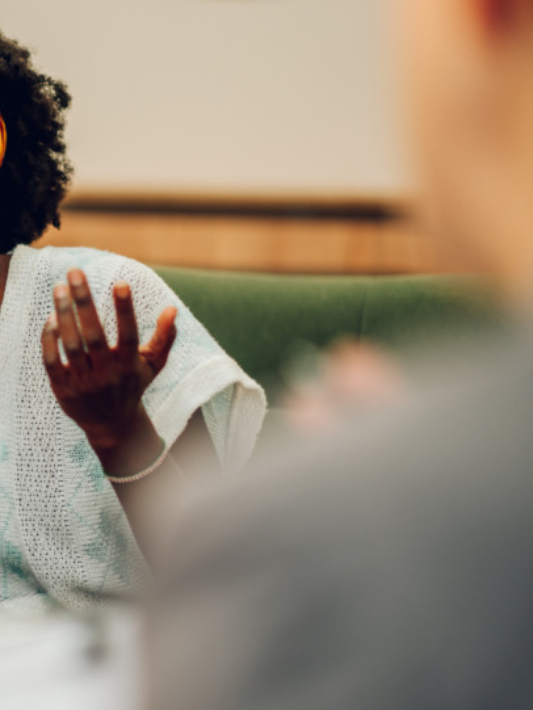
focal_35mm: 151
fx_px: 3099
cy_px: 343
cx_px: -102
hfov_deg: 9.7
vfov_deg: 13.1
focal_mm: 85
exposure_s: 1/160
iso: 320
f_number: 1.8
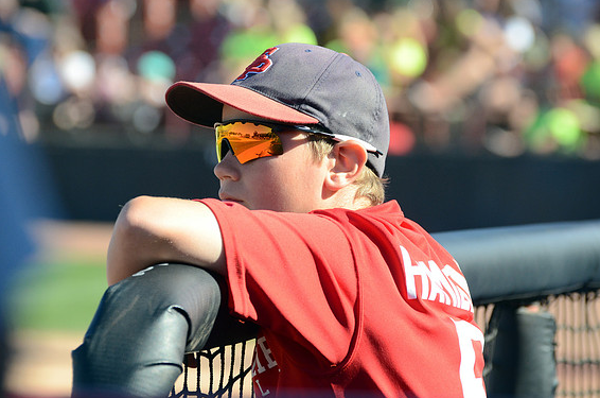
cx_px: 298
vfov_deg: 5.4
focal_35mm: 254
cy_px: 201
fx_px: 4217
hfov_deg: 8.1
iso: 800
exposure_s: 1/2000
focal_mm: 165
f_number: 5
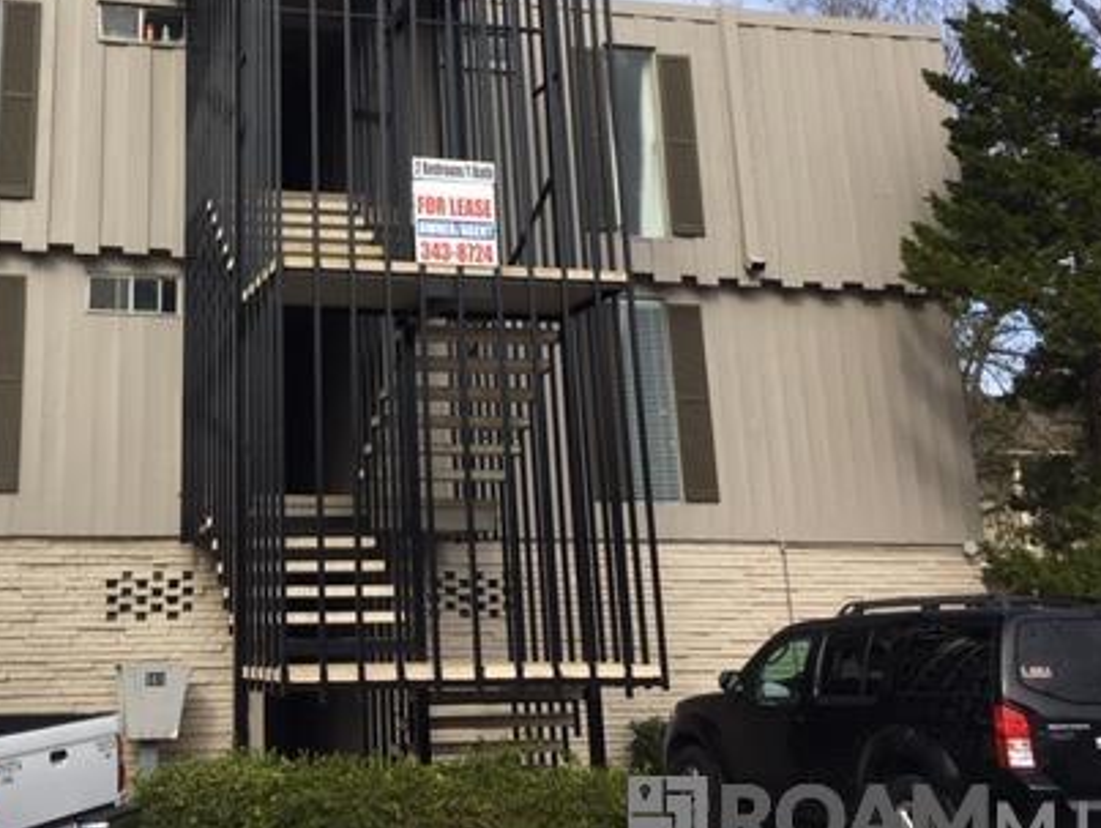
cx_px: 284
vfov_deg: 31.0
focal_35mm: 46
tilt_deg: +17.7
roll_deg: +0.5
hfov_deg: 40.1
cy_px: 199
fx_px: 1464
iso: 25
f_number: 2.2
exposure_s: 1/1115
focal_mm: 4.15
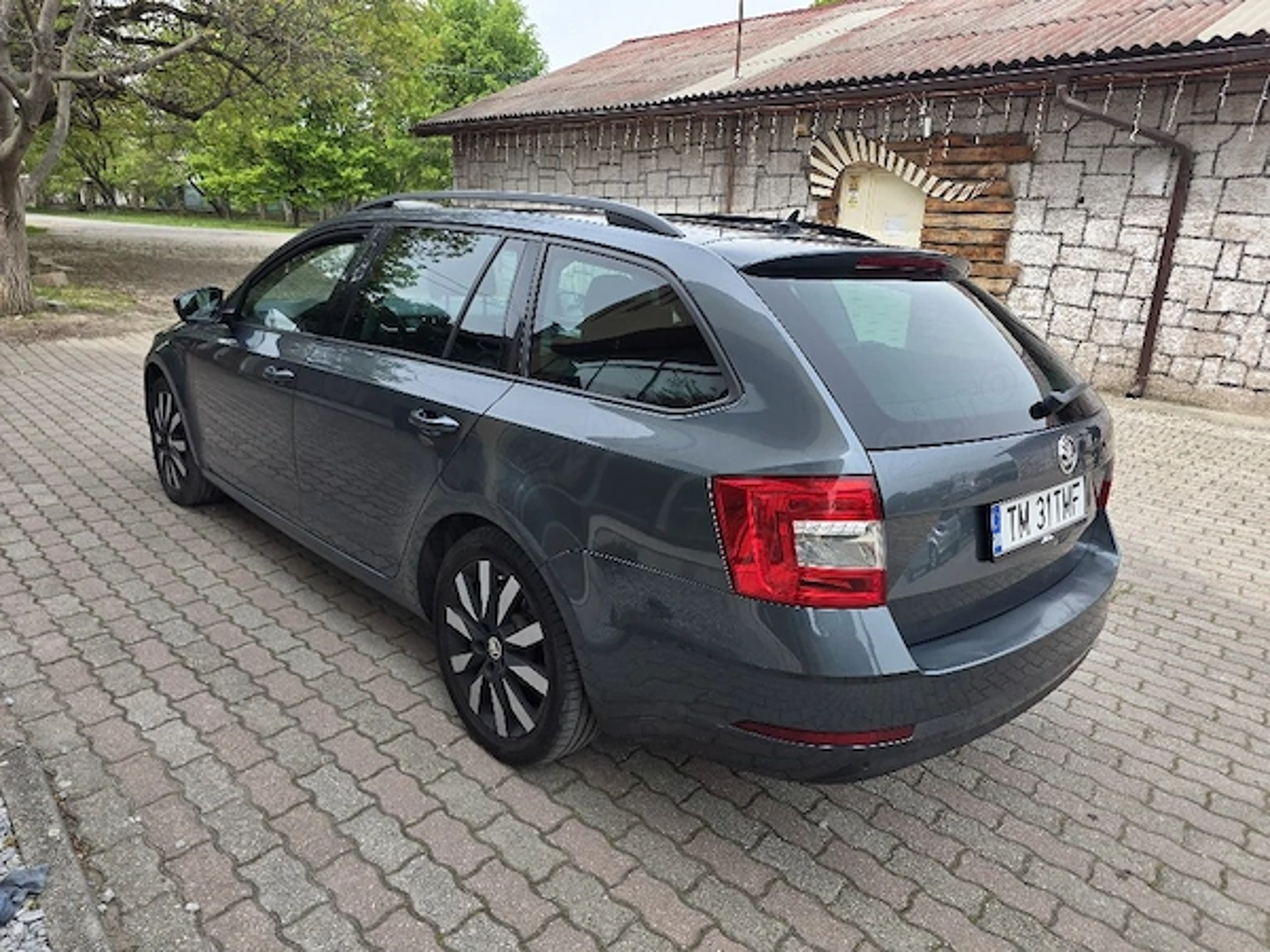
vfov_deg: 58.9
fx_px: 844
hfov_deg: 73.9
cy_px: 476
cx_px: 635
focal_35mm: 23
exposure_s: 1/2000
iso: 80
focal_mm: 6.3
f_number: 1.7
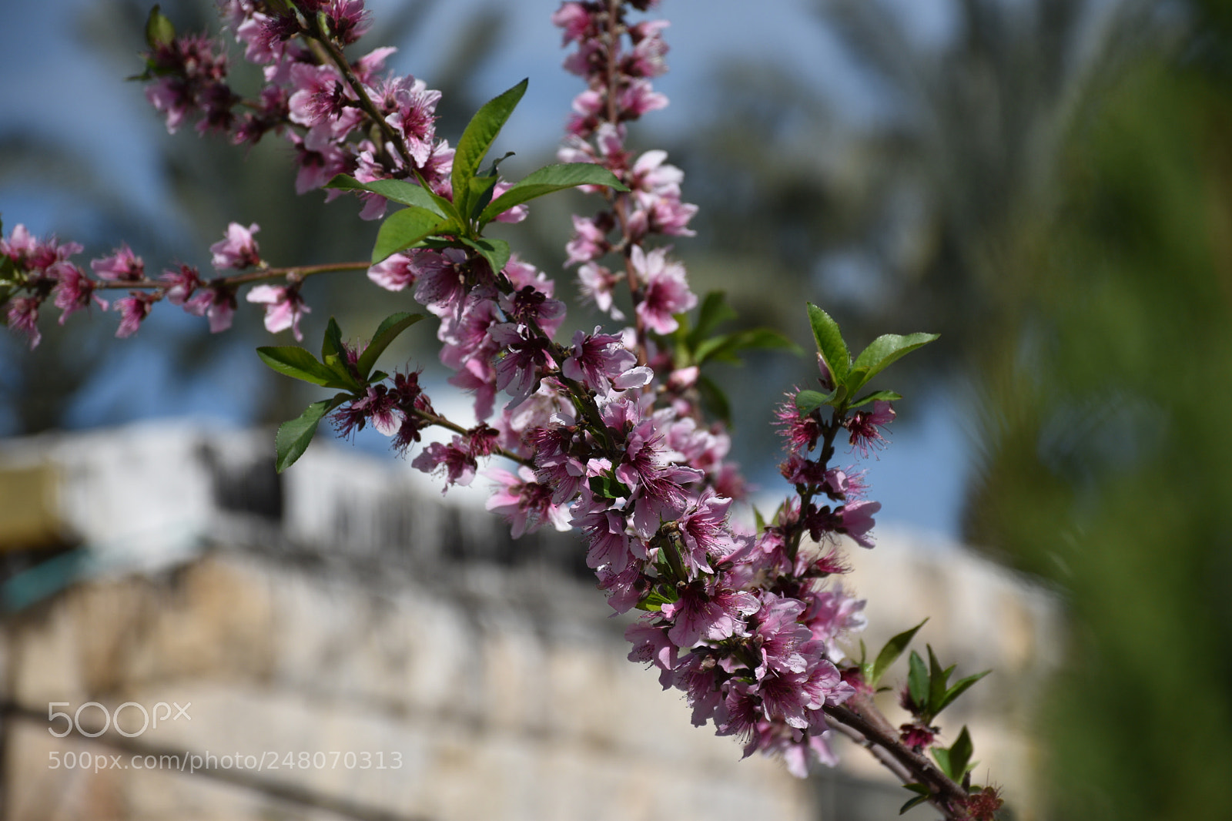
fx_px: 7185
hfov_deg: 9.8
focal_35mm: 210
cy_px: 410
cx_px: 616
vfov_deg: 6.5
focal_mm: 140
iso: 100
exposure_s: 1/1000
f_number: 5.6
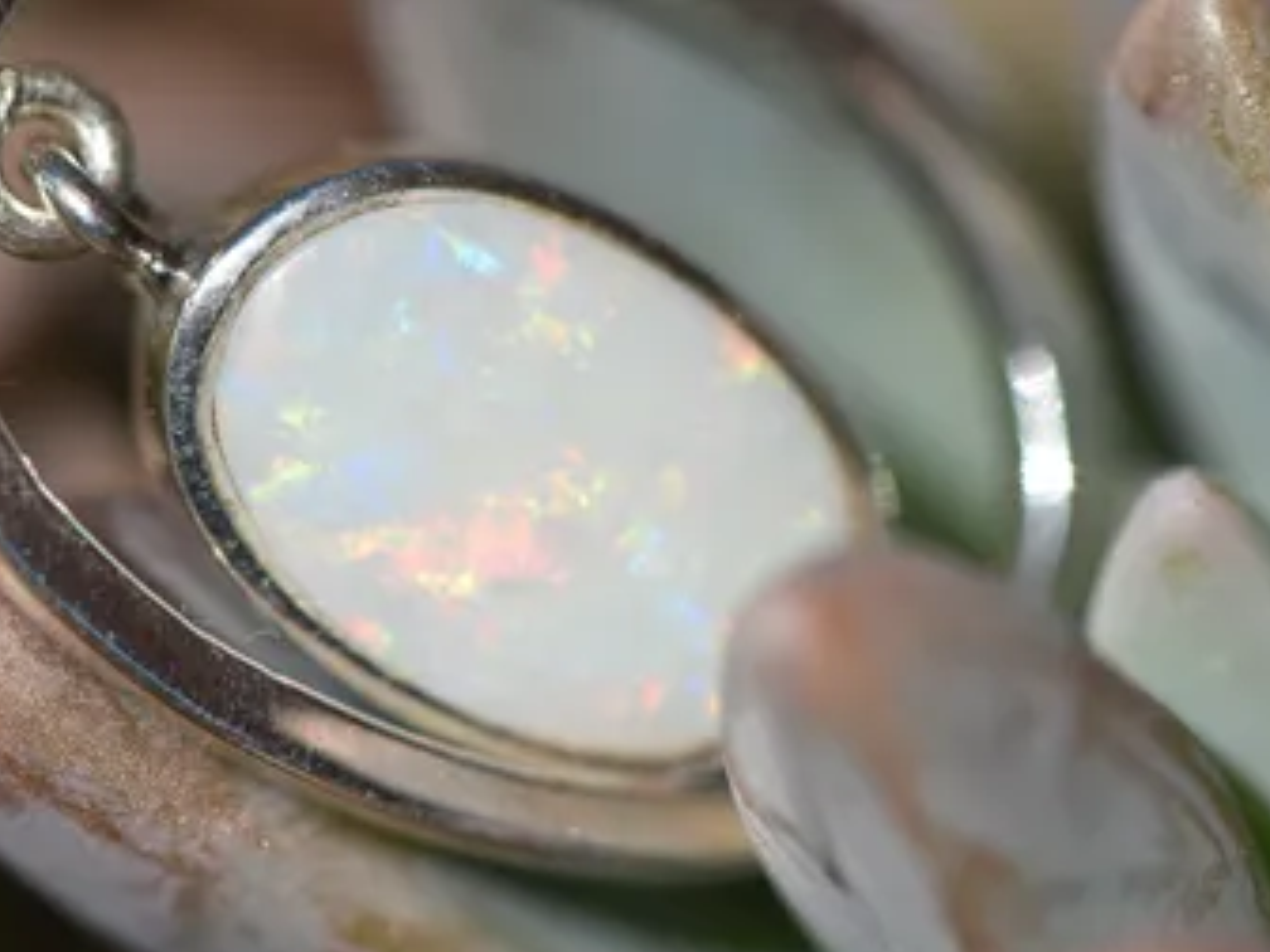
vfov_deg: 8.2
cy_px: 501
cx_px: 605
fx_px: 6625
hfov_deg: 10.9
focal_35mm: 181
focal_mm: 105
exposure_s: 1/4000
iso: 640
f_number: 5.6
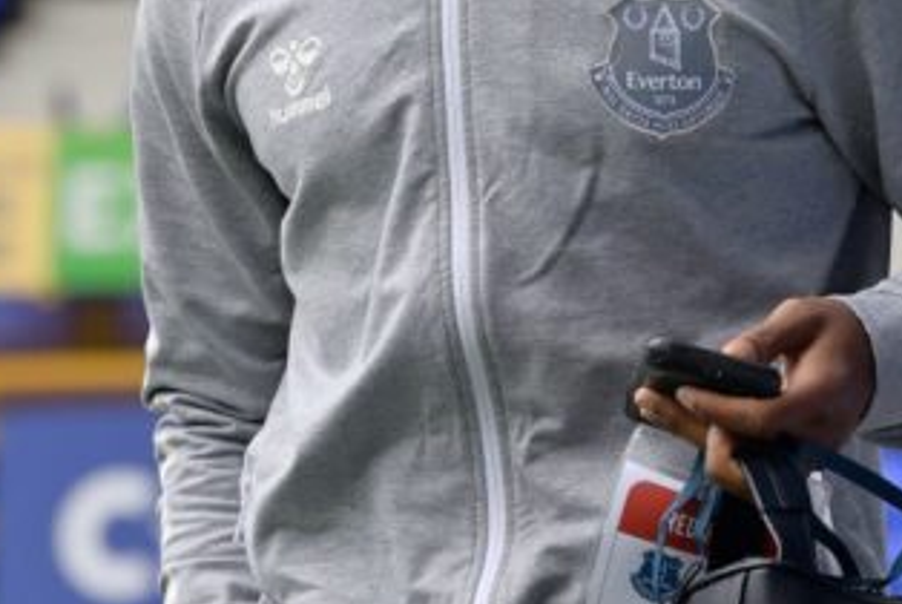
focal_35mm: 403
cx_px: 511
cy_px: -52
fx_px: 10107
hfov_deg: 5.1
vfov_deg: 3.4
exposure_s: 1/1600
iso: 1000
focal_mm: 165
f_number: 6.3
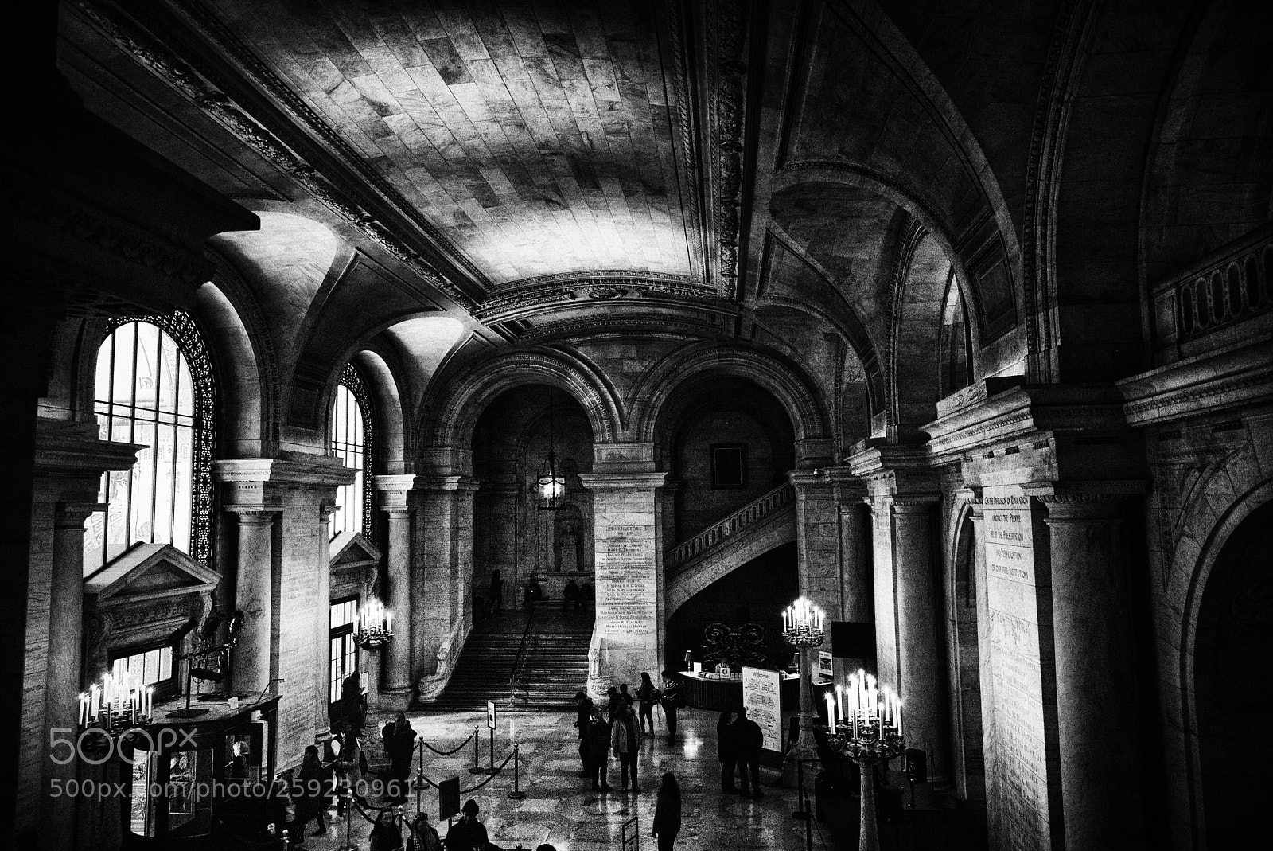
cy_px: 426
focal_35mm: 24
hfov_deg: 73.7
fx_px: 849
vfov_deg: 53.2
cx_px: 636
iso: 6400
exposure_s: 1/200
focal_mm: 24
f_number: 4
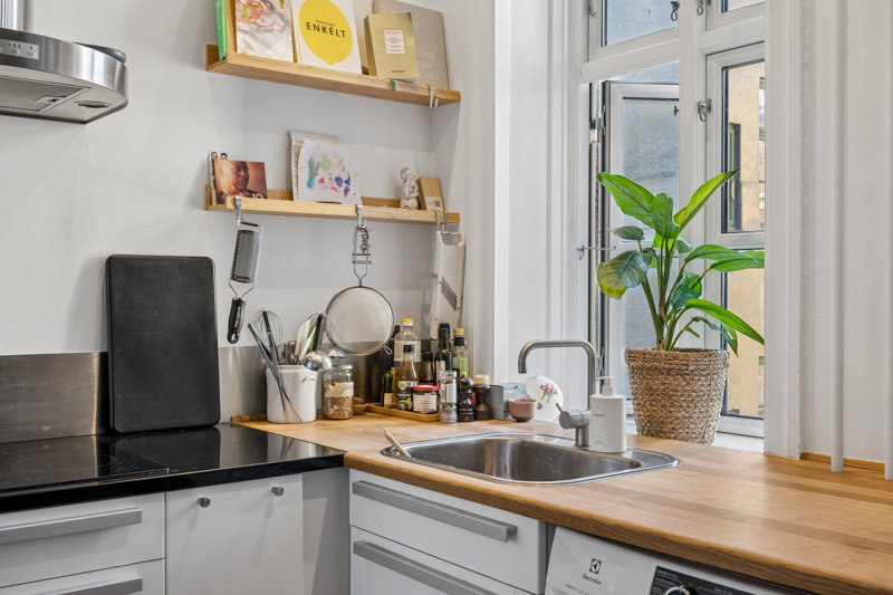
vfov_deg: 36.9
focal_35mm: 36
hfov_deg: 53.1
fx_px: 893
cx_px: 446
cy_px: 298
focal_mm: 36
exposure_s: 1/8
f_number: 8
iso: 160
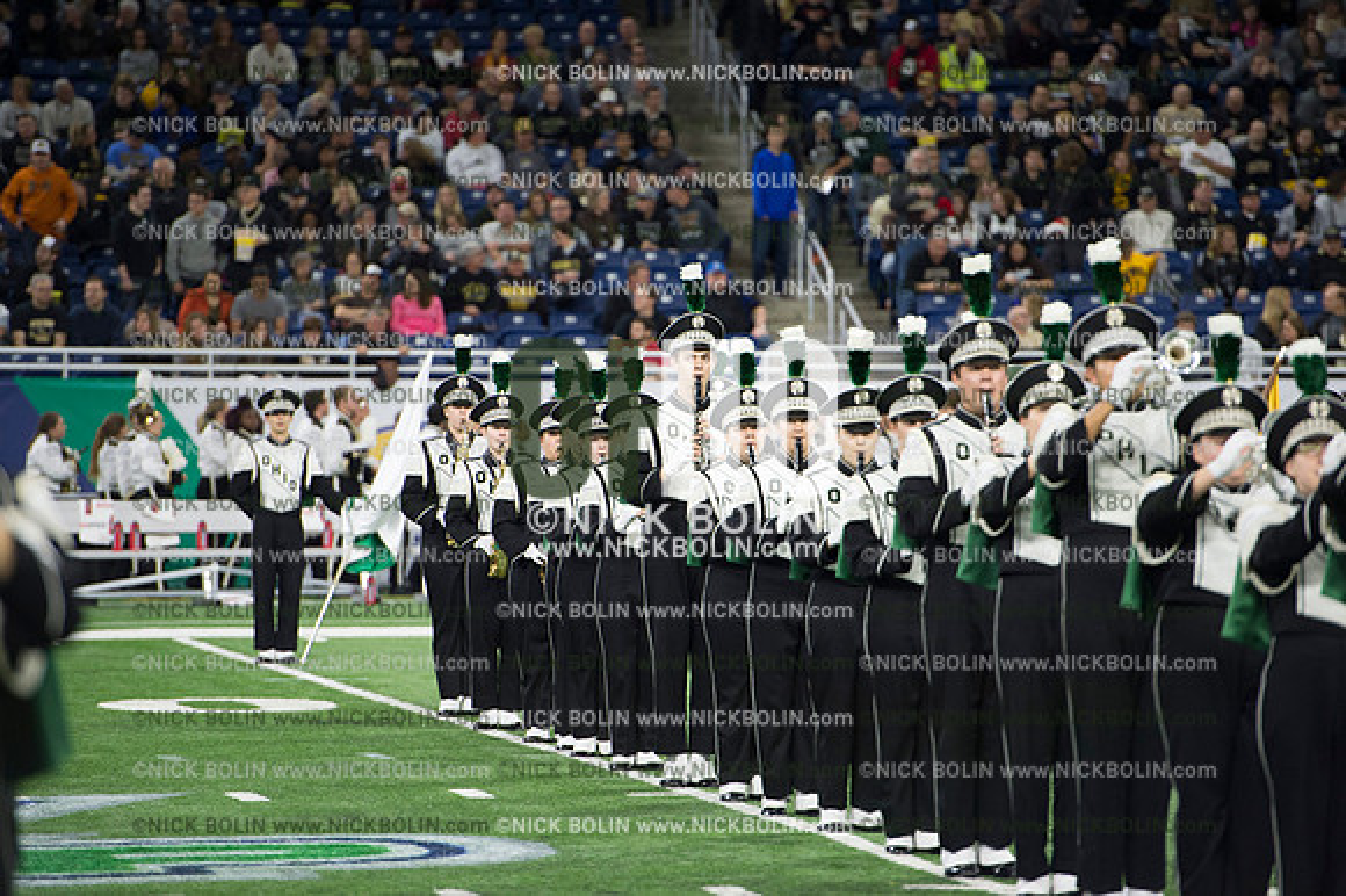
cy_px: 448
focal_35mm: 200
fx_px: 7473
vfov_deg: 6.9
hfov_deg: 10.3
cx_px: 673
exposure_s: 1/1000
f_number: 3.5
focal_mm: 200
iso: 2500
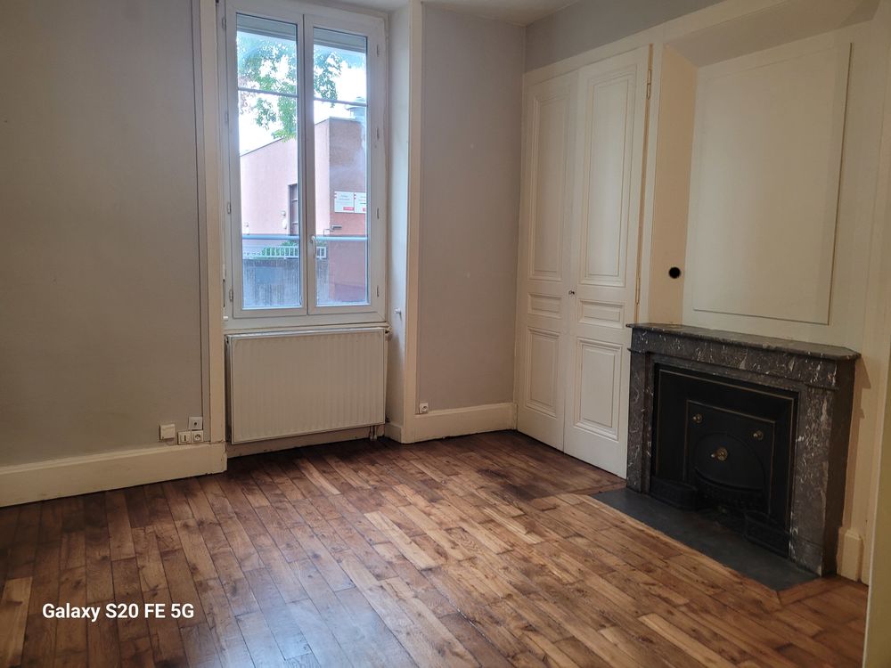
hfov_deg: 67.3
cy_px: 334
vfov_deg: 53.1
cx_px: 446
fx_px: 669
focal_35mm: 26
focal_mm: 5.4
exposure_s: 1/50
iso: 200
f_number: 1.8
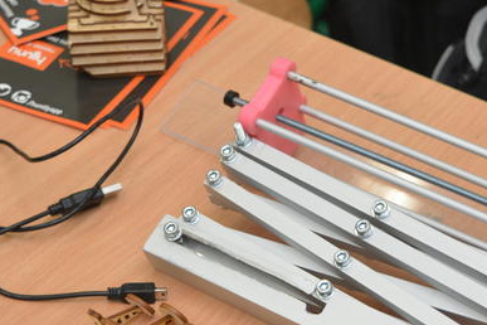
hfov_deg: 18.2
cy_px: 201
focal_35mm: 112
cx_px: 240
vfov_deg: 12.2
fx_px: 1519
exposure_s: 1/80
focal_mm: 29
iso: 400
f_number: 4.2
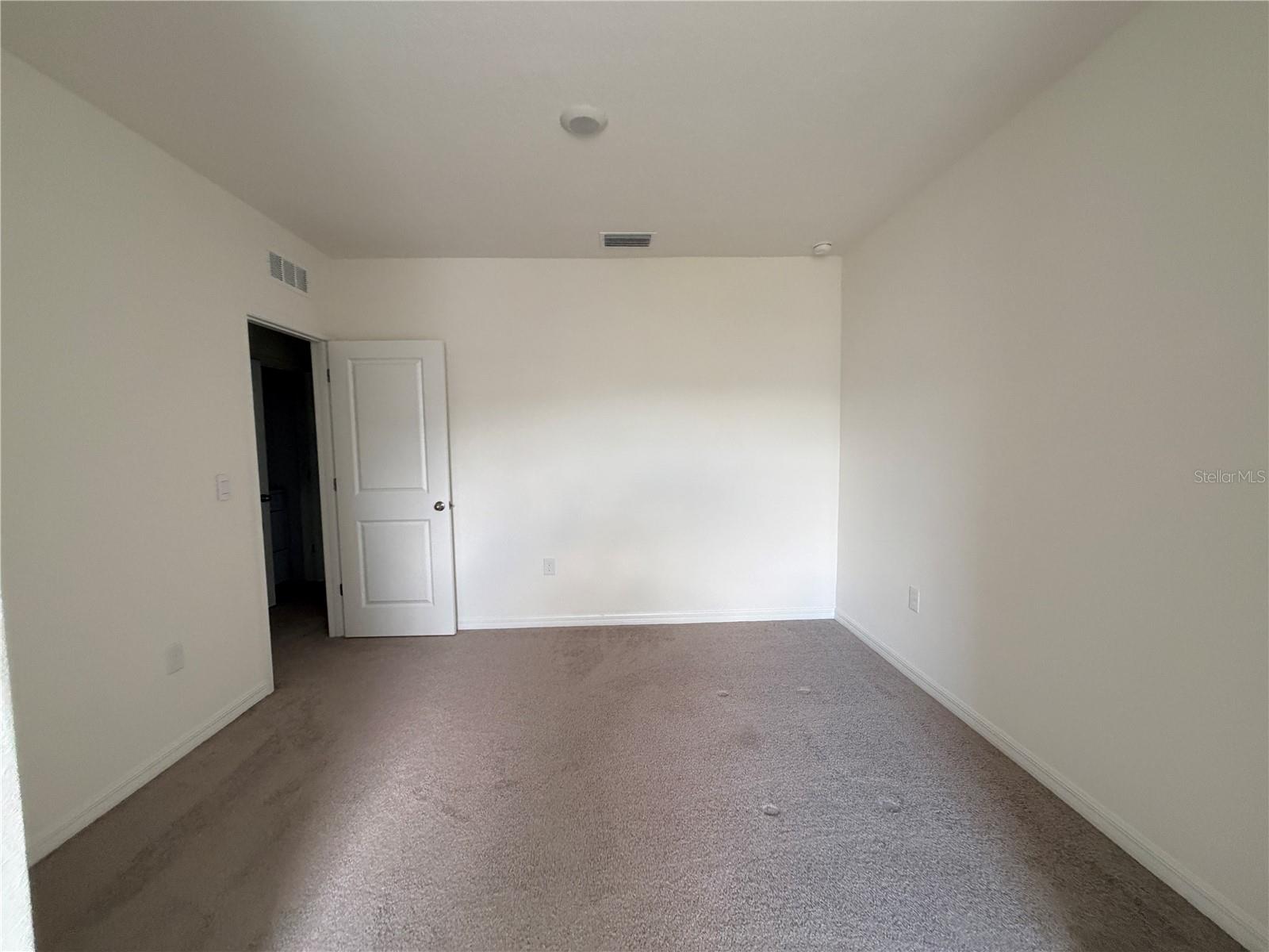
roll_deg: +2.4
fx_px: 513
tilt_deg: -5.9
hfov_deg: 102.1
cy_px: 476
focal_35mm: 14
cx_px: 634
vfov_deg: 85.7
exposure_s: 1/70
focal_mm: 2.22
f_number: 2.2
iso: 320
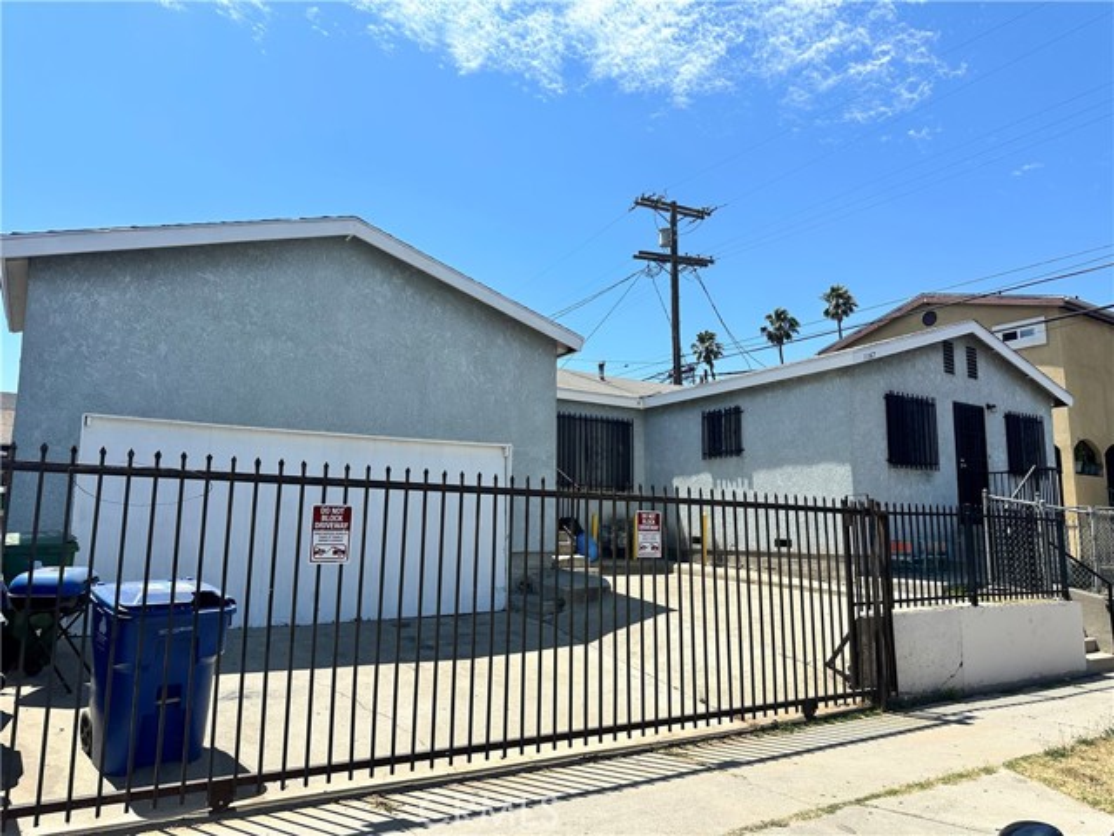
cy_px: 418
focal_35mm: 24
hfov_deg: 71.6
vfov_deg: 56.8
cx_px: 557
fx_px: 772
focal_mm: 6.86
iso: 80
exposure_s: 1/5263
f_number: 1.78
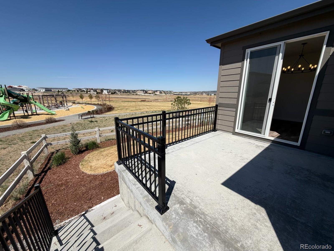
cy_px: 126
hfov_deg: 102.1
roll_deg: -0.5
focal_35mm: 14
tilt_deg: -13.1
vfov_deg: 85.7
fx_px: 135
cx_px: 167
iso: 20
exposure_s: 1/1145
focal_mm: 2.22
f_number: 2.2
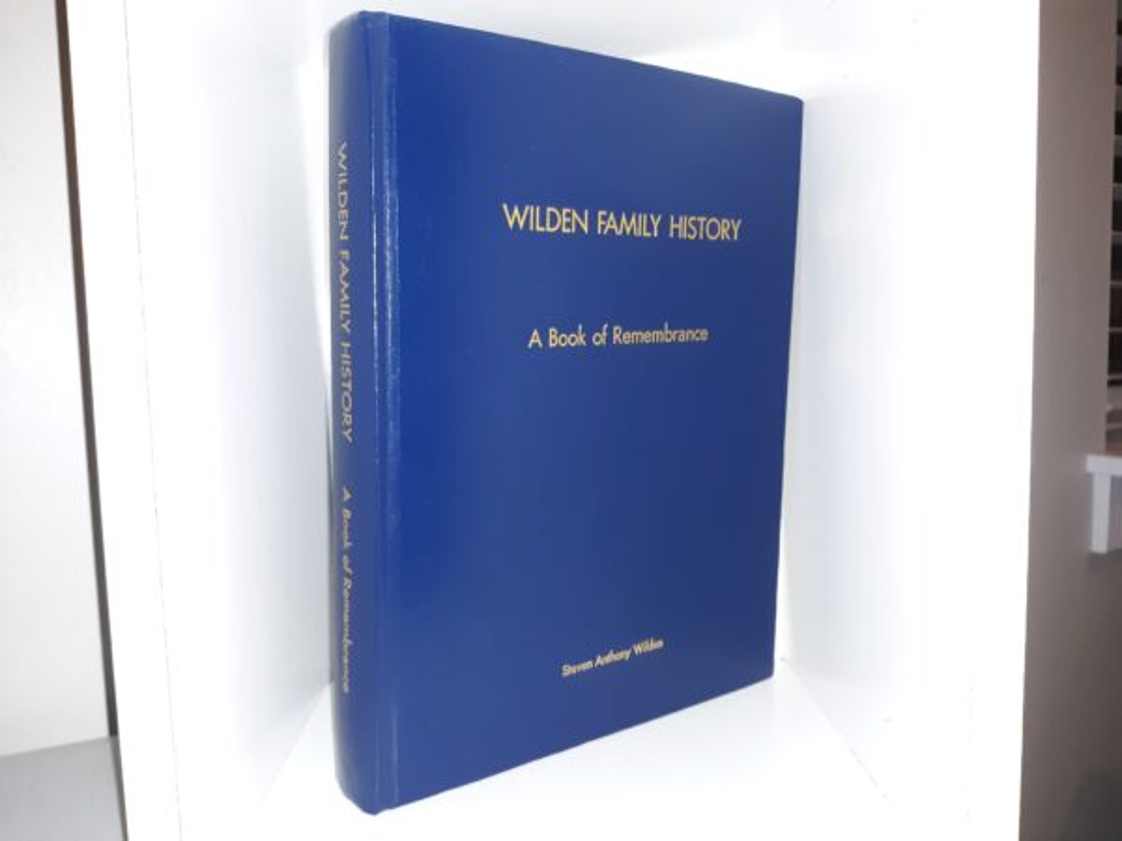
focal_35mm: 28
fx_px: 908
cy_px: 420
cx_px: 561
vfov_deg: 49.7
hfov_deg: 63.4
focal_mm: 3.7
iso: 80
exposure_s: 1/40
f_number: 1.7
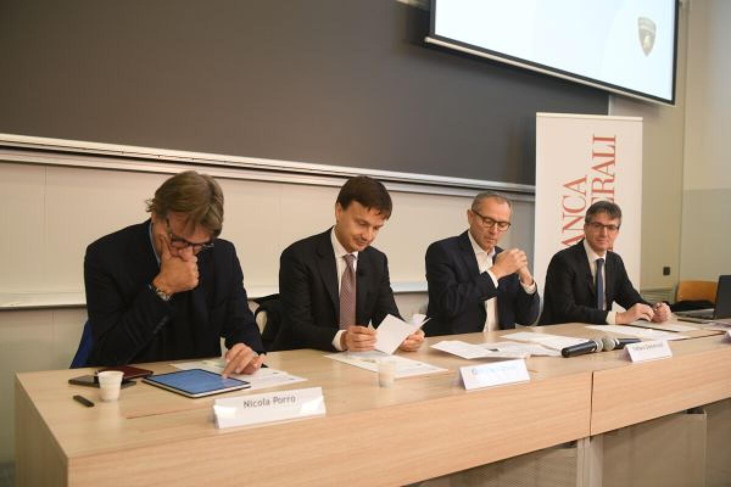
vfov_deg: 41.1
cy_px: 244
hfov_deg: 58.7
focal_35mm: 32
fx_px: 650
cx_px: 366
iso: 1250
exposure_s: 1/100
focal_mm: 32
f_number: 4
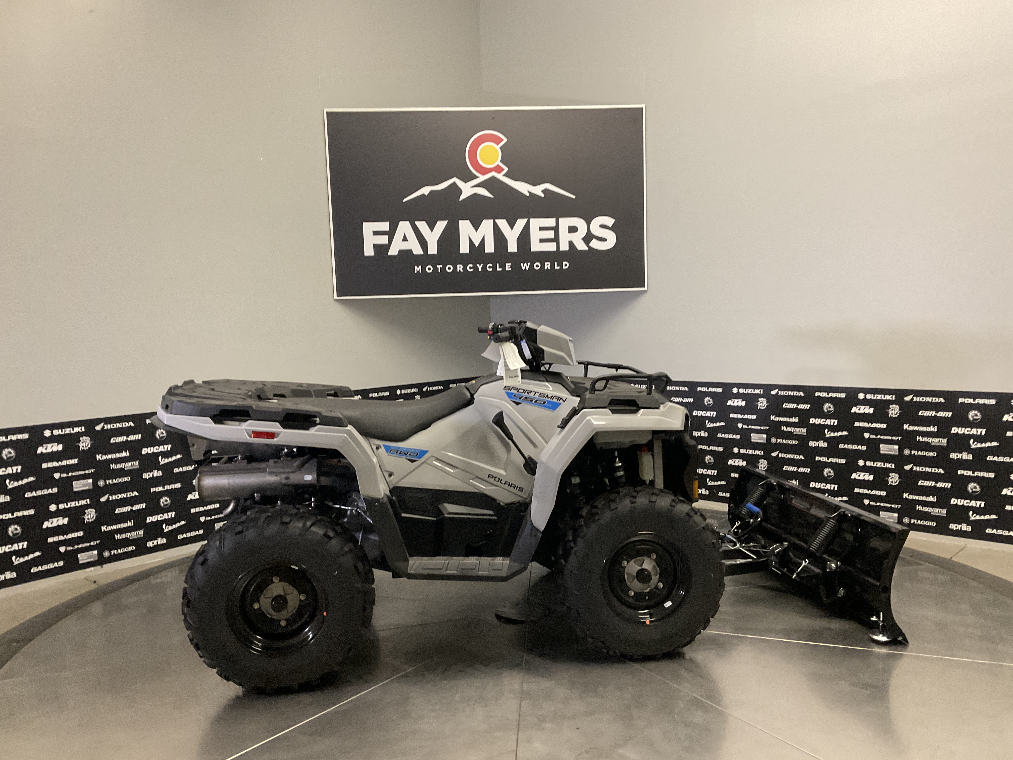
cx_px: 506
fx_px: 849
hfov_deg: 61.7
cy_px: 380
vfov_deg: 48.2
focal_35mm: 29
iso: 200
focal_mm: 3
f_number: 1.8
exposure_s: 1/60
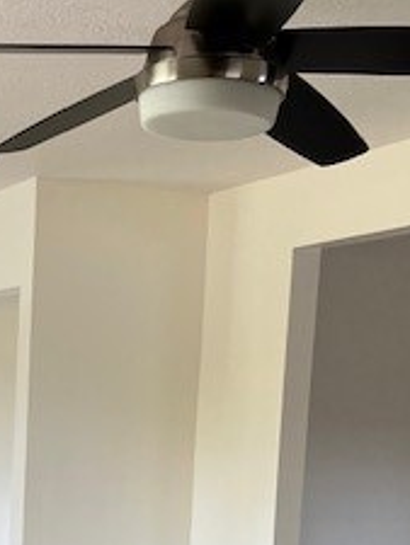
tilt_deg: -7.0
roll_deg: -1.7
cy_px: 557
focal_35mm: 74
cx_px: -34
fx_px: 1168
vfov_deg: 24.9
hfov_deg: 19.2
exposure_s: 1/60
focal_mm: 5.1
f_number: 1.6
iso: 160
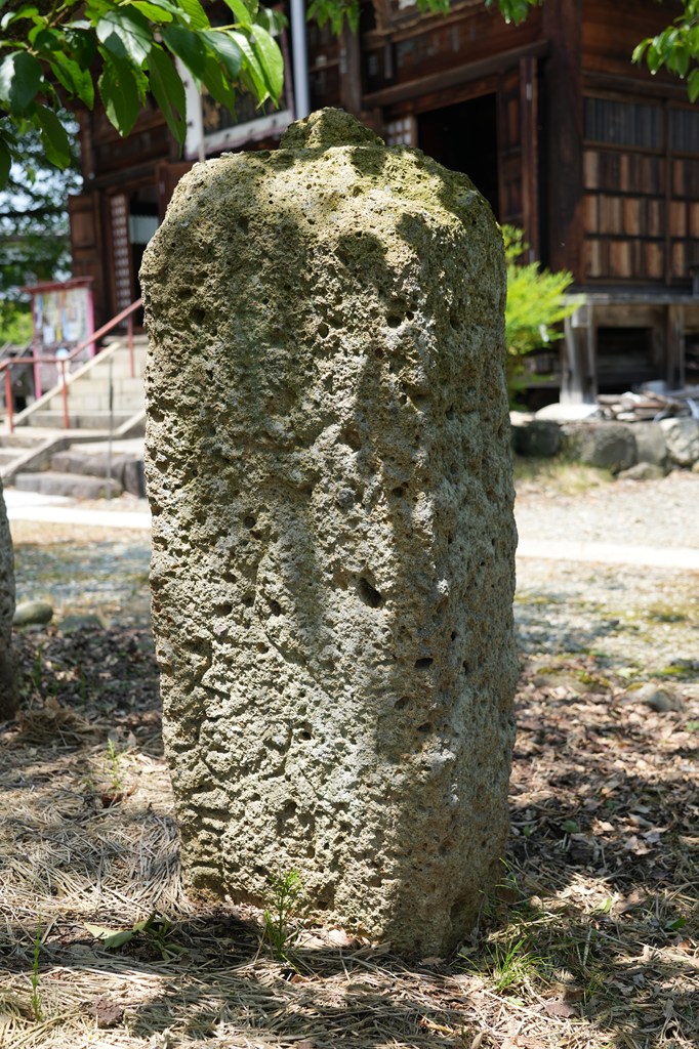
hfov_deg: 32.6
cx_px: 350
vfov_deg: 47.4
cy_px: 524
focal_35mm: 41
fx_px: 1195
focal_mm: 41
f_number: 4.5
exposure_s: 1/200
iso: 100
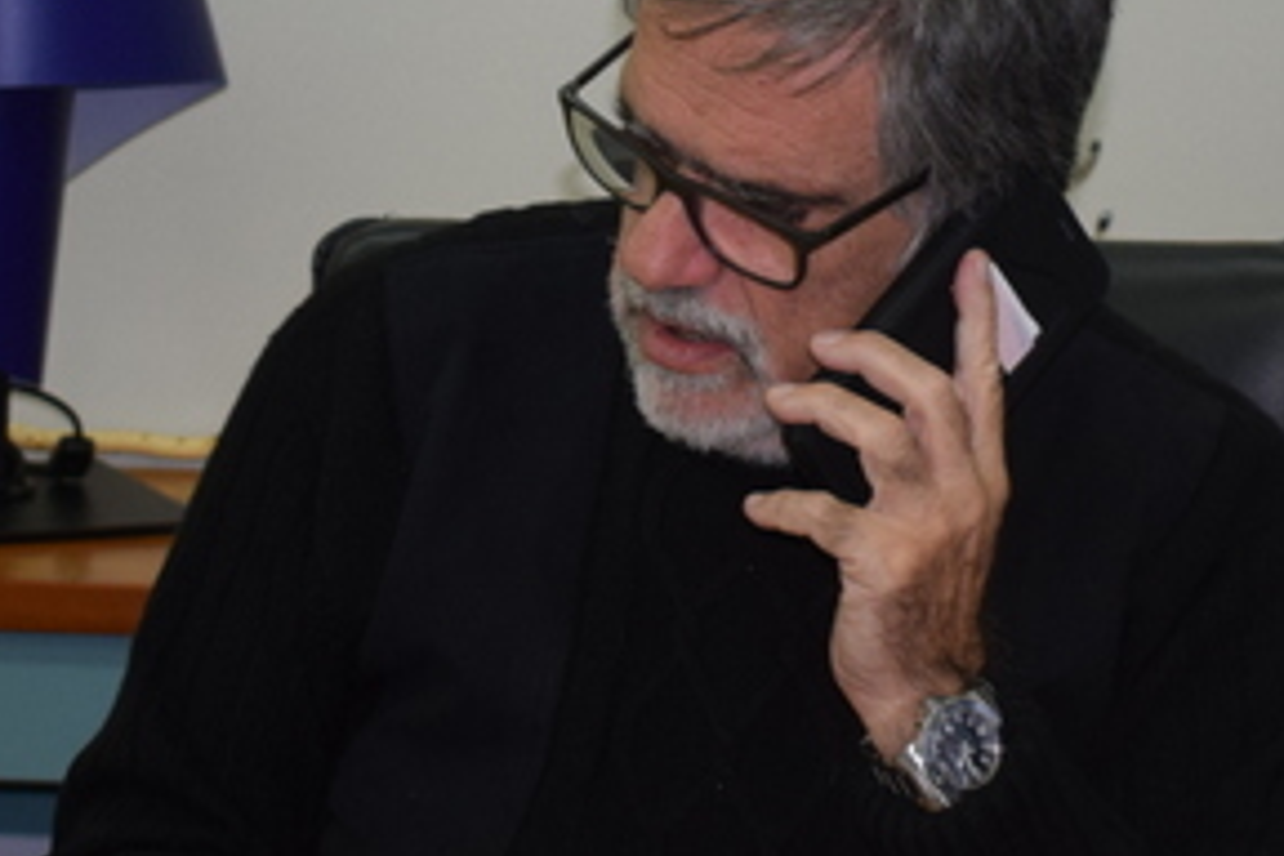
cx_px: 664
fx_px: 4615
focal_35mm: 129
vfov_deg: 10.5
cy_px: 65
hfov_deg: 15.8
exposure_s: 1/60
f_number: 4.2
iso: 640
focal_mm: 31
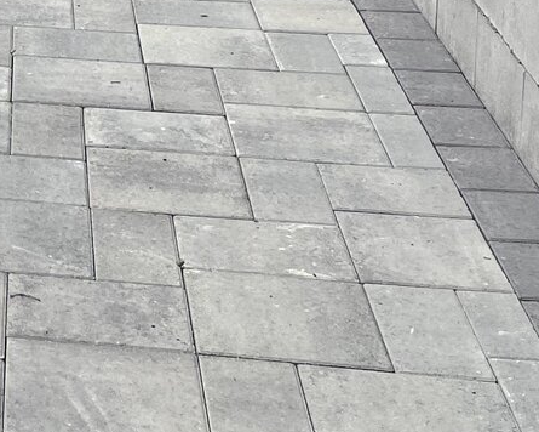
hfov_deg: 15.6
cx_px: -256
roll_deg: +0.0
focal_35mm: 114
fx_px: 1819
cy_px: -280
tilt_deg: -10.0
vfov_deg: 12.6
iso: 32
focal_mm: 5.1
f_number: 1.6
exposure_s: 1/660
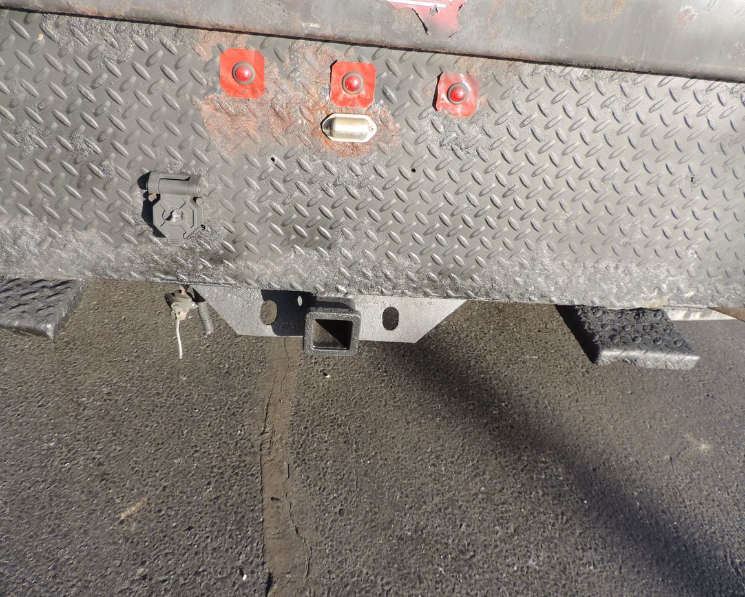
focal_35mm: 26
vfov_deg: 54.9
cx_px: 357
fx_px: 573
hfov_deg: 66.0
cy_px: 294
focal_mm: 4.3
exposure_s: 1/250
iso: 80
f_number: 3
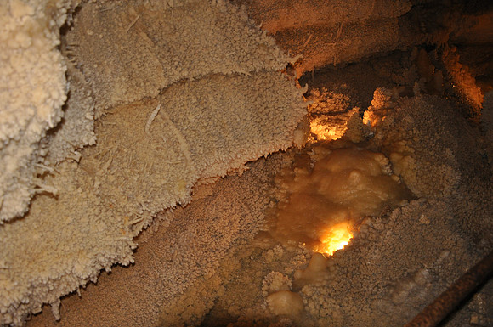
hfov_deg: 53.2
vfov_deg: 36.8
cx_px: 246
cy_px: 164
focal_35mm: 36
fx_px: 492
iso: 800
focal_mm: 24
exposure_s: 1/60
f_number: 3.8
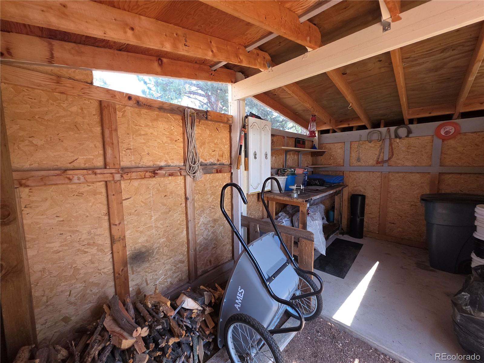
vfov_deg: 89.9
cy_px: 182
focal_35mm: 13
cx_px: 242
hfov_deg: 106.2
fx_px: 182
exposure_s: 1/120
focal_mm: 2.2
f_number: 1.9
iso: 32
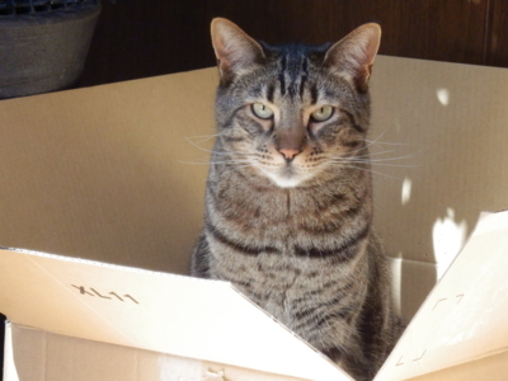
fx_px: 4432
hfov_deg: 6.6
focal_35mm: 302
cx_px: 254
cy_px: 190
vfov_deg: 4.9
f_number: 6.5
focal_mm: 53.9
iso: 800
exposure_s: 1/80
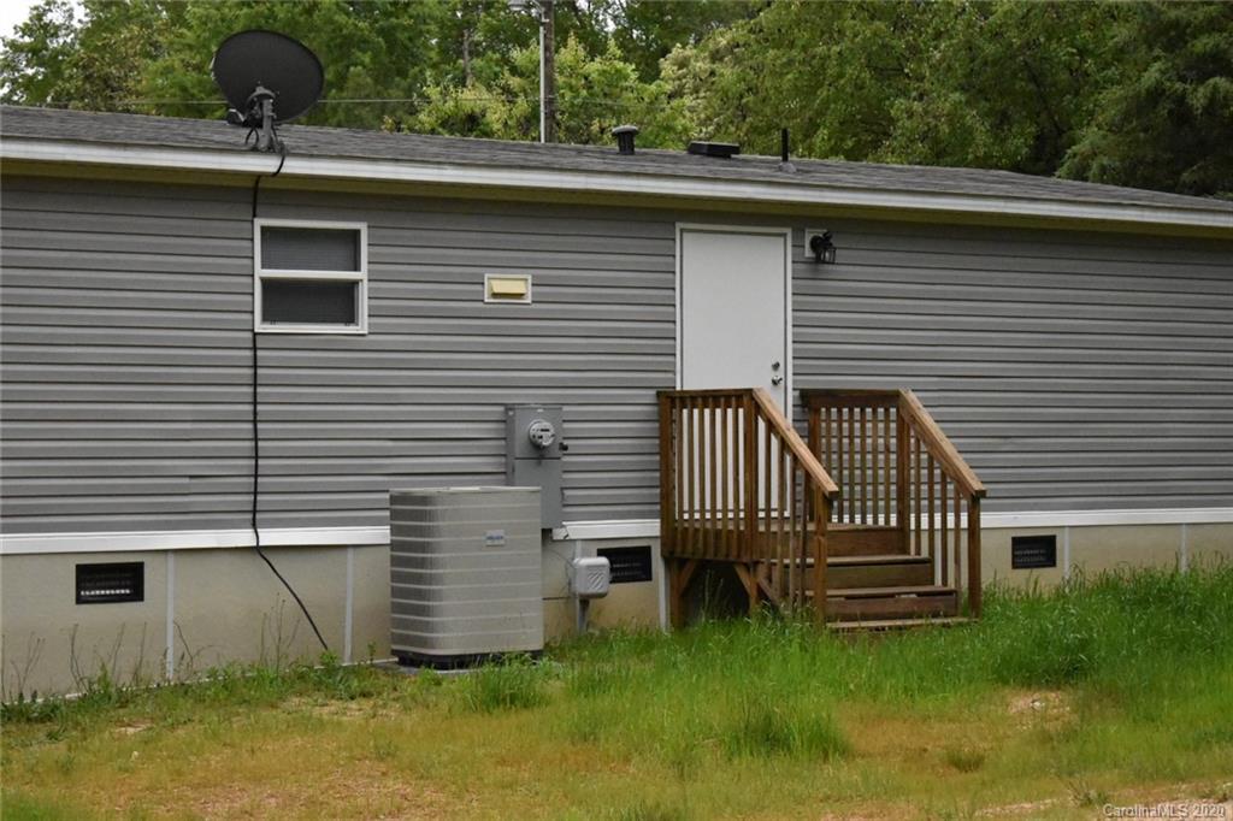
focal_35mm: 75
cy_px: 410
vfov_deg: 18.2
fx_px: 2568
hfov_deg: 27.0
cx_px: 616
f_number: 5.6
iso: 7200
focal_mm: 50
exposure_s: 1/4000
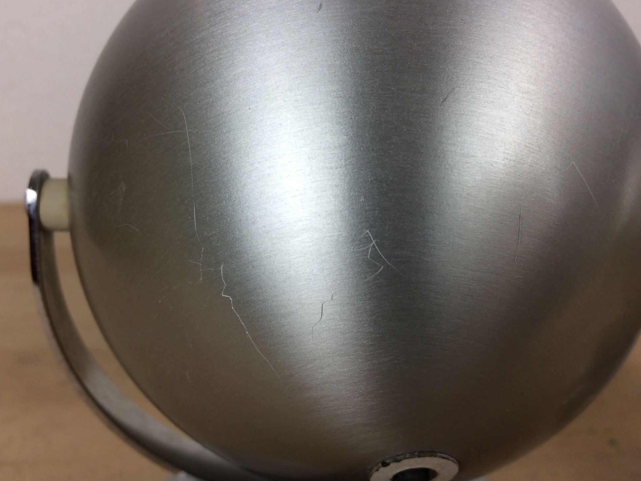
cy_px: 239
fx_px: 556
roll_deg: -2.0
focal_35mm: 30
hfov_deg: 60.0
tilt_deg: -17.8
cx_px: 318
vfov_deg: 46.8
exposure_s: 1/100
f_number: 2.2
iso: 40
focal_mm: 4.15
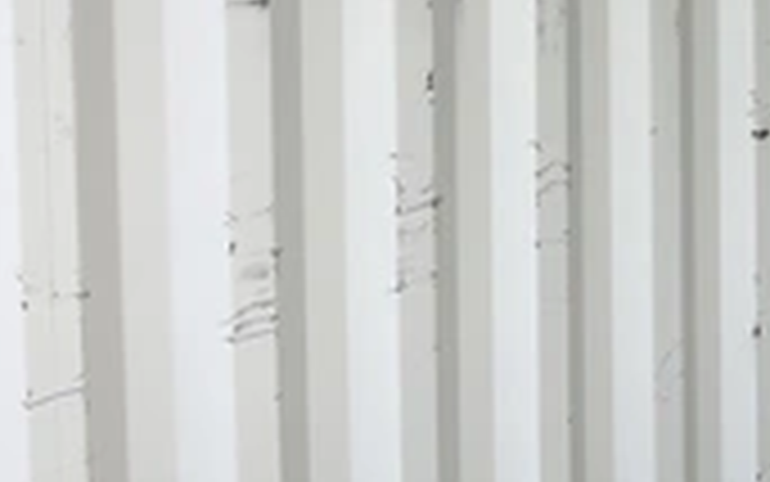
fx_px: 1511
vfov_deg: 17.0
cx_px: 775
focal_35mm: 72
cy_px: -162
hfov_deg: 27.0
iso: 25
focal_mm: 3
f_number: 1.8
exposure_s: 1/251
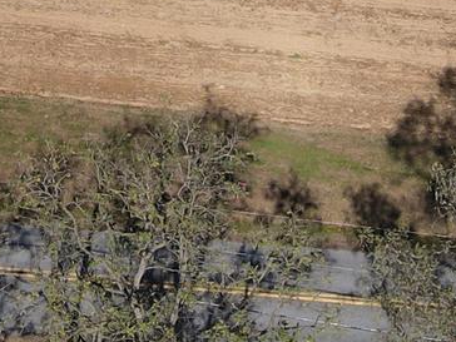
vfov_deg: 9.6
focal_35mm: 135
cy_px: -500
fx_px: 1778
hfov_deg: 14.5
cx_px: 100
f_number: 2.8
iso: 100
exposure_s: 1/800
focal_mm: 4.5
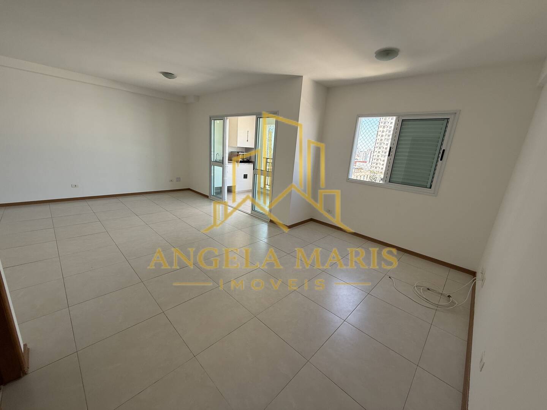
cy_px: 205
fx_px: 221
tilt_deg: -14.9
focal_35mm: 14
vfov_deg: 85.7
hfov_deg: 102.1
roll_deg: -4.5
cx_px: 274
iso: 64
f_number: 2.2
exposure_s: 1/146
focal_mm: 2.22
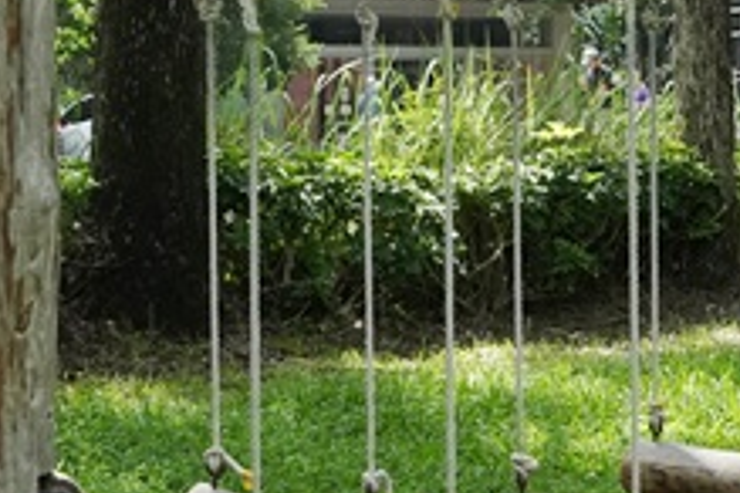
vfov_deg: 12.1
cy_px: -32
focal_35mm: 112
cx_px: 358
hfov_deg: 18.3
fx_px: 2302
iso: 2000
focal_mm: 24
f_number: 8
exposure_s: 1/1000
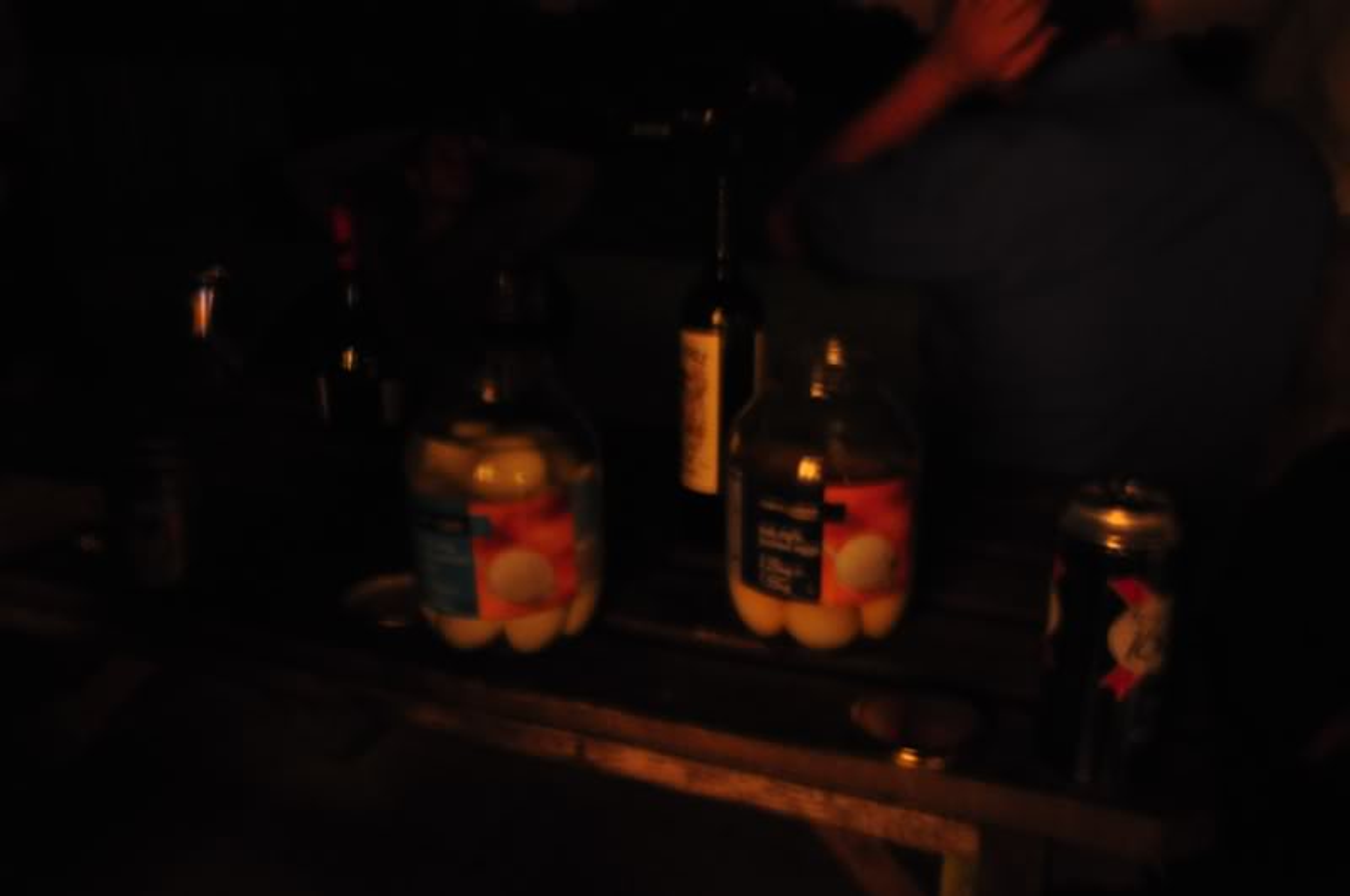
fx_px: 1123
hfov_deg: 62.0
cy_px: 448
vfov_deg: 43.5
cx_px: 675
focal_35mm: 30
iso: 1800
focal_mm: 20
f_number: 5.6
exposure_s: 1.5
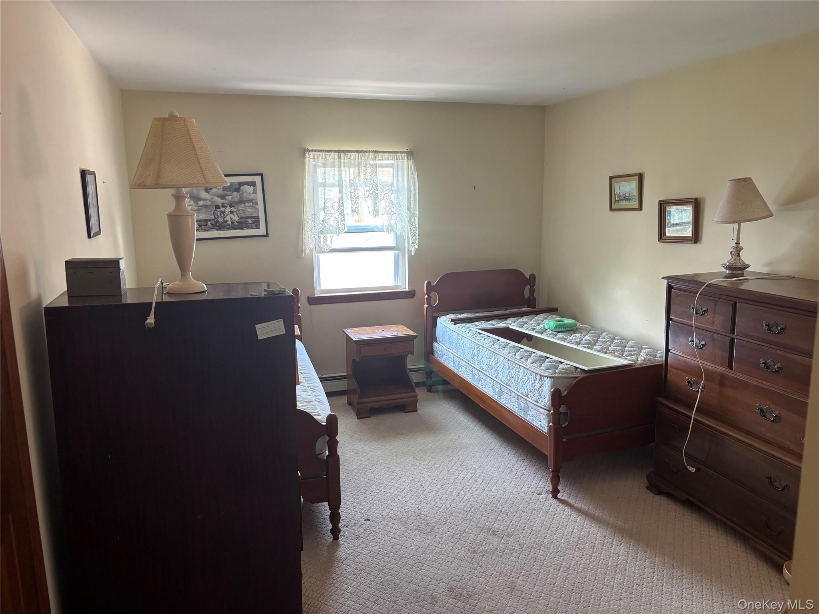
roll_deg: +0.9
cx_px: 410
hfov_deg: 67.3
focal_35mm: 26
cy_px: 307
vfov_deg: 53.1
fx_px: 615
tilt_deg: -10.5
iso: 125
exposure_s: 1/60
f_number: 1.6
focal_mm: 5.96
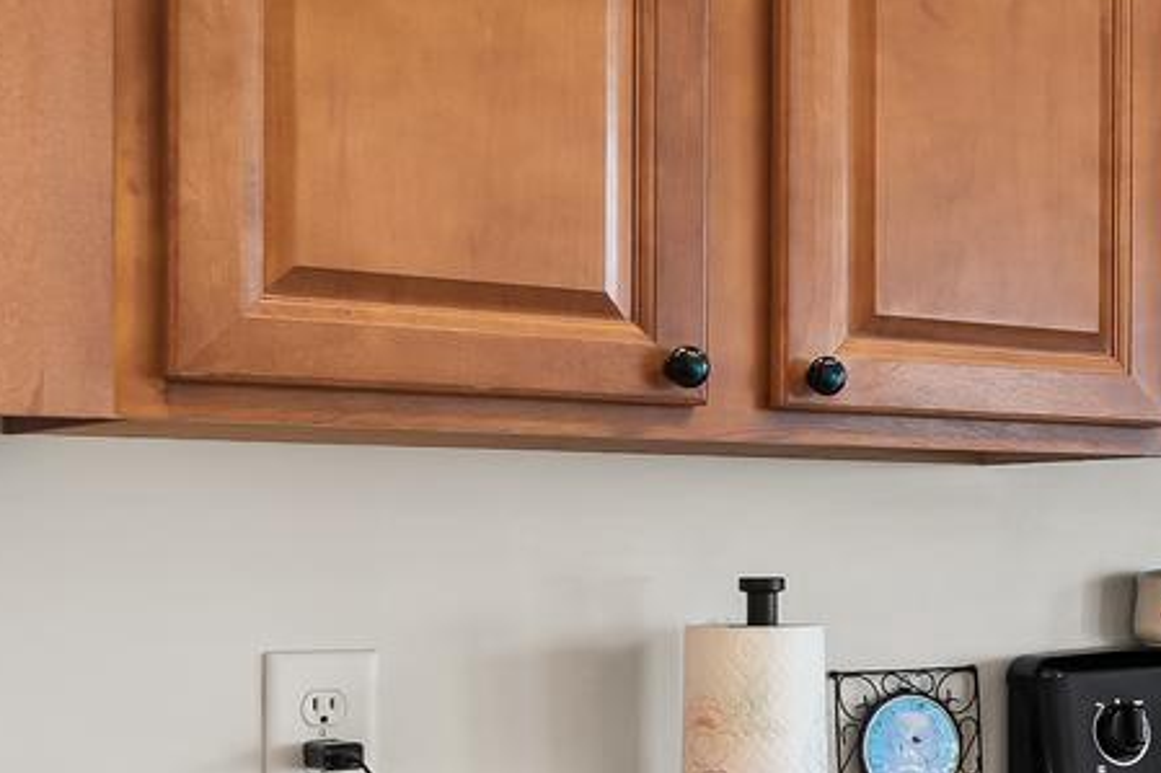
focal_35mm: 73
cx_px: 1513
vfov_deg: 18.6
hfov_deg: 24.2
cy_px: 557
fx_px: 2353
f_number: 4.5
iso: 100
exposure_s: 1/2
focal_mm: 16
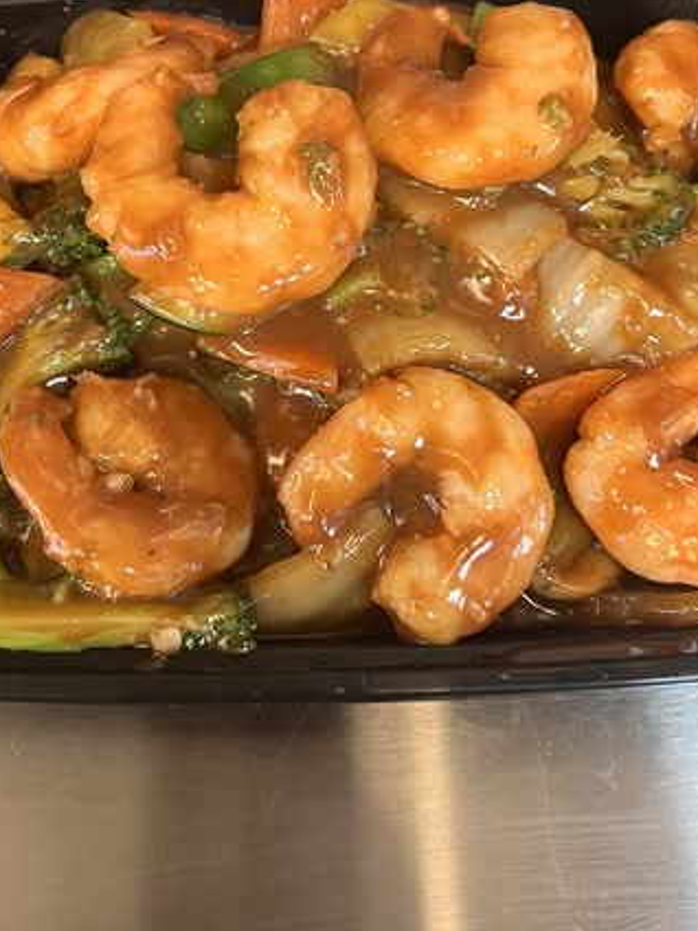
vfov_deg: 41.8
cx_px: 351
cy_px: 348
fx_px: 1210
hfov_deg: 32.2
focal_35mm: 45
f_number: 1.5
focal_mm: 5.7
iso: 250
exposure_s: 1/60
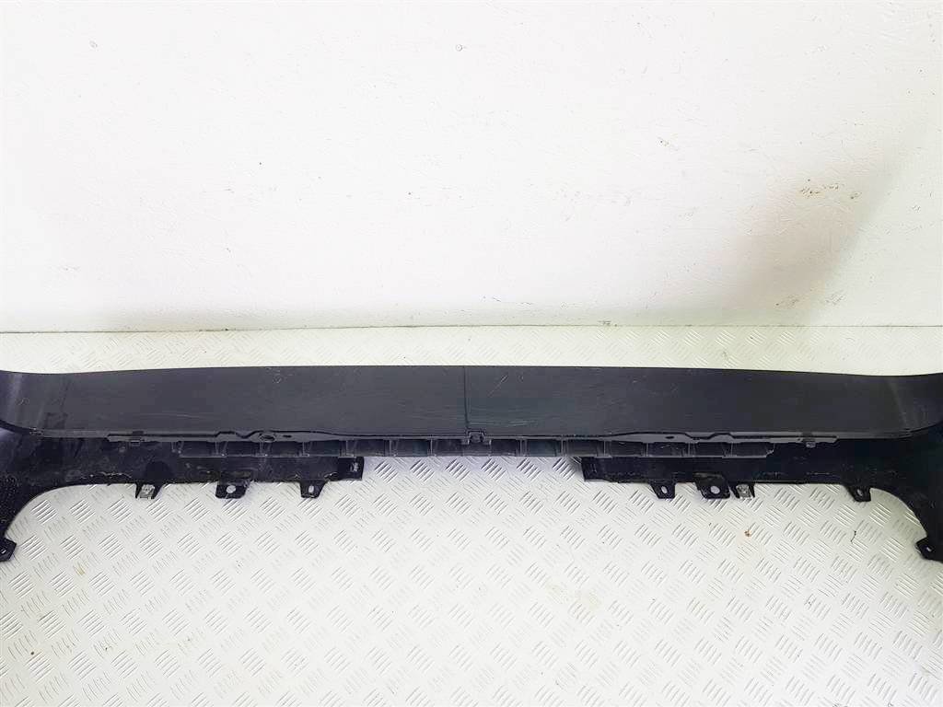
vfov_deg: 53.1
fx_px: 708
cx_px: 472
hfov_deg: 67.3
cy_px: 354
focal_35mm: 26
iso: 40
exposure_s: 1/147
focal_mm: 4.2
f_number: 1.7
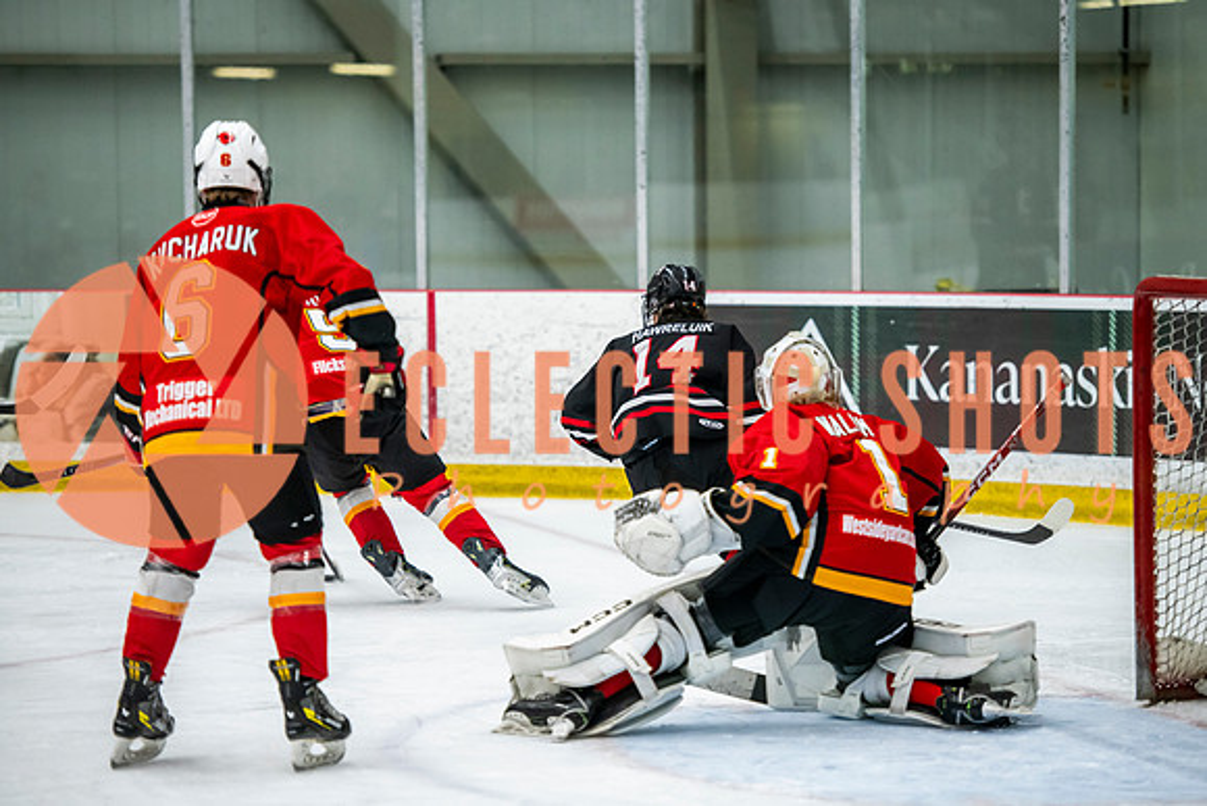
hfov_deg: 13.9
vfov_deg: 9.3
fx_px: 4938
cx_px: 620
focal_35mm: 147
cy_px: 402
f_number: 3.2
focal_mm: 140
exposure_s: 1/640
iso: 2000
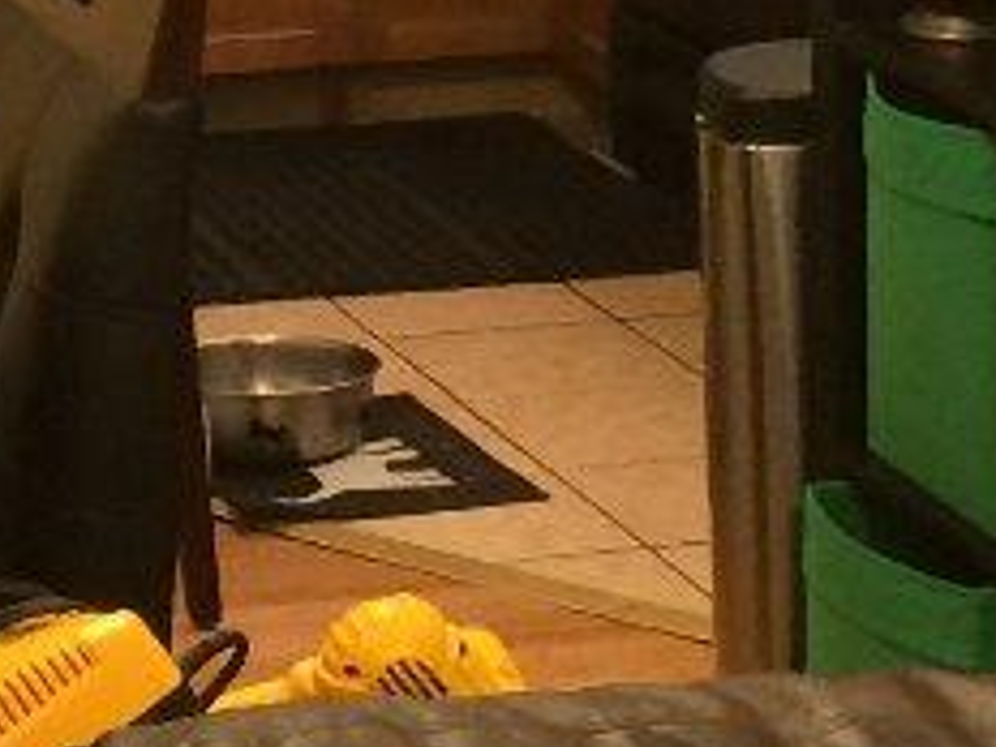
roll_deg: -0.4
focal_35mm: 180
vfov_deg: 8.0
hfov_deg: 10.9
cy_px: -446
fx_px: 5179
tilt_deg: -11.4
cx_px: -64
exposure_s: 1/30
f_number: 2.2
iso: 160
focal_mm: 4.15
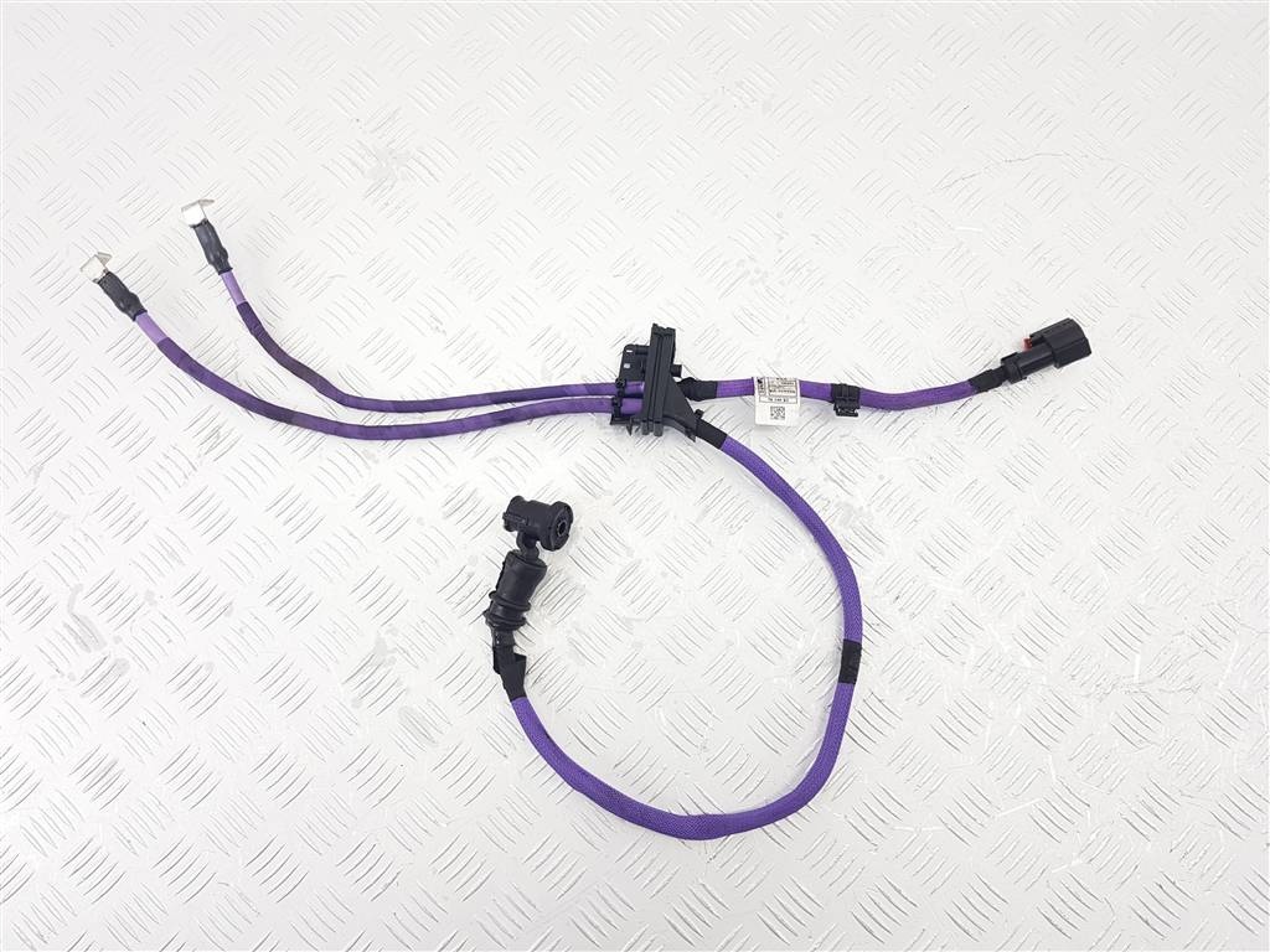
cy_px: 476
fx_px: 954
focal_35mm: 26
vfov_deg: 53.1
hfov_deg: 67.3
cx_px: 635
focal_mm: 4.2
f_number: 1.7
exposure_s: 1/100
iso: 80
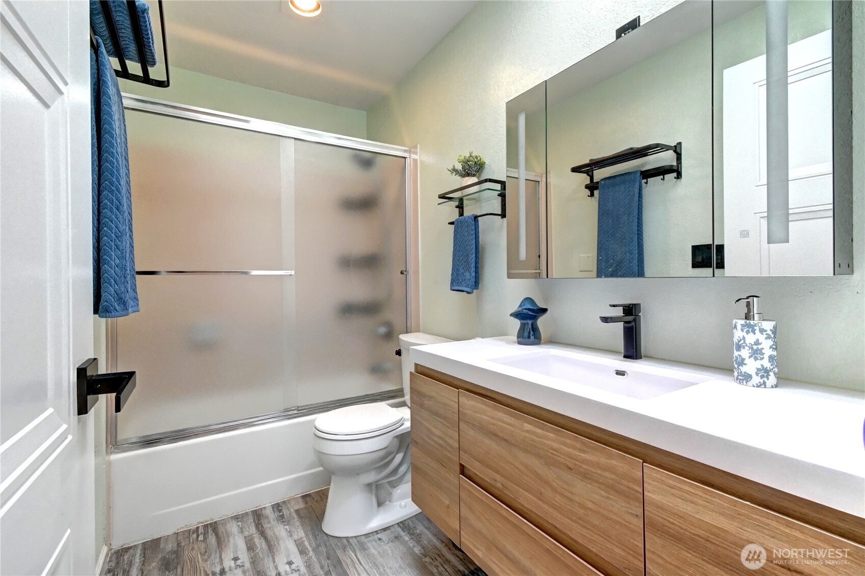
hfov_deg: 100.4
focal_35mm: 15
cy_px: 288
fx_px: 360
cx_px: 432
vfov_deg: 77.3
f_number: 11
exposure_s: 1/20
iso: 3200
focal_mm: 10
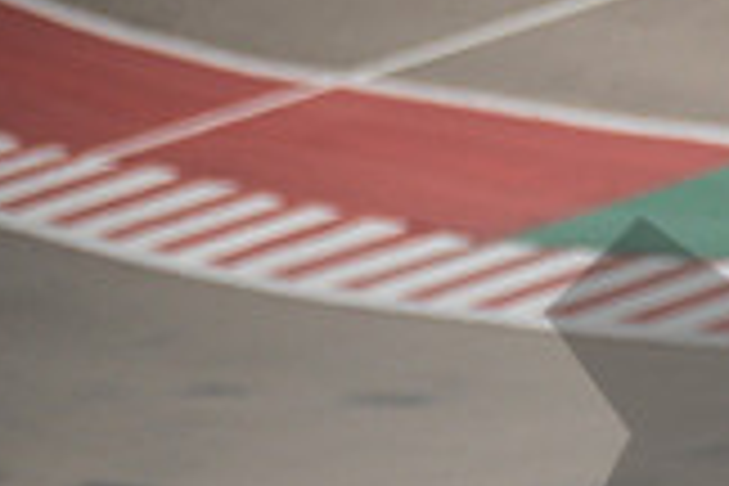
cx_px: 981
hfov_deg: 1.4
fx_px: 30535
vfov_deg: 0.9
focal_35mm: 1508
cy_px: 655
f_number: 5.2
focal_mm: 280.4
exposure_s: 1/5000
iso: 640
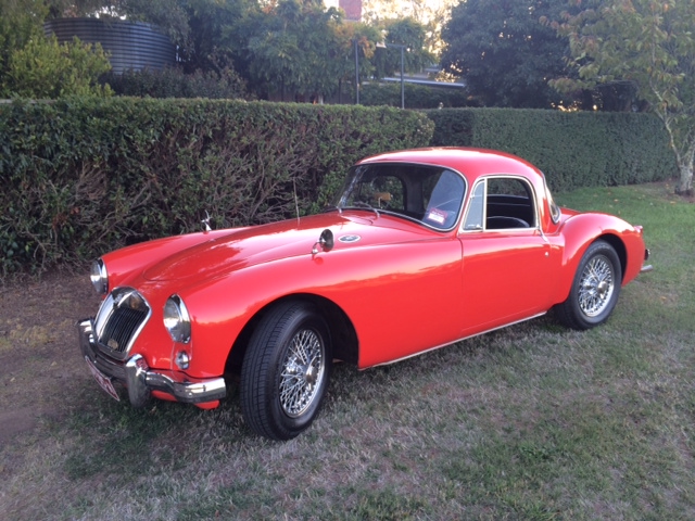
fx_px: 602
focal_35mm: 30
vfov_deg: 46.8
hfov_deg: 60.0
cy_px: 260
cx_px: 348
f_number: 2.2
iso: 32
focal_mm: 4.12
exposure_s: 1/60
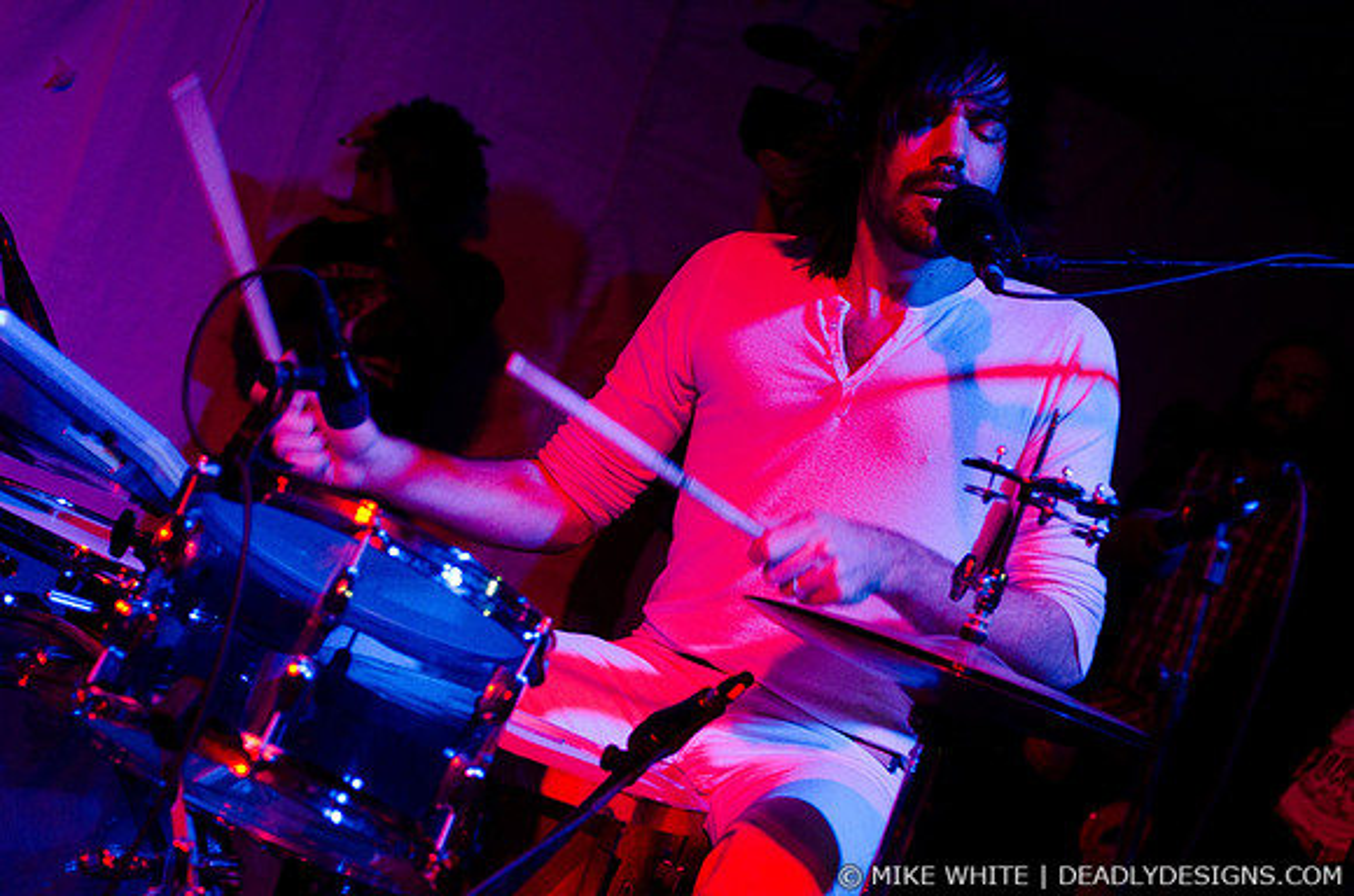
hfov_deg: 28.1
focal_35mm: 72
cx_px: 677
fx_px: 2702
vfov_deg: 18.8
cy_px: 448
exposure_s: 1/160
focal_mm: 48
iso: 1250
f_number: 2.8
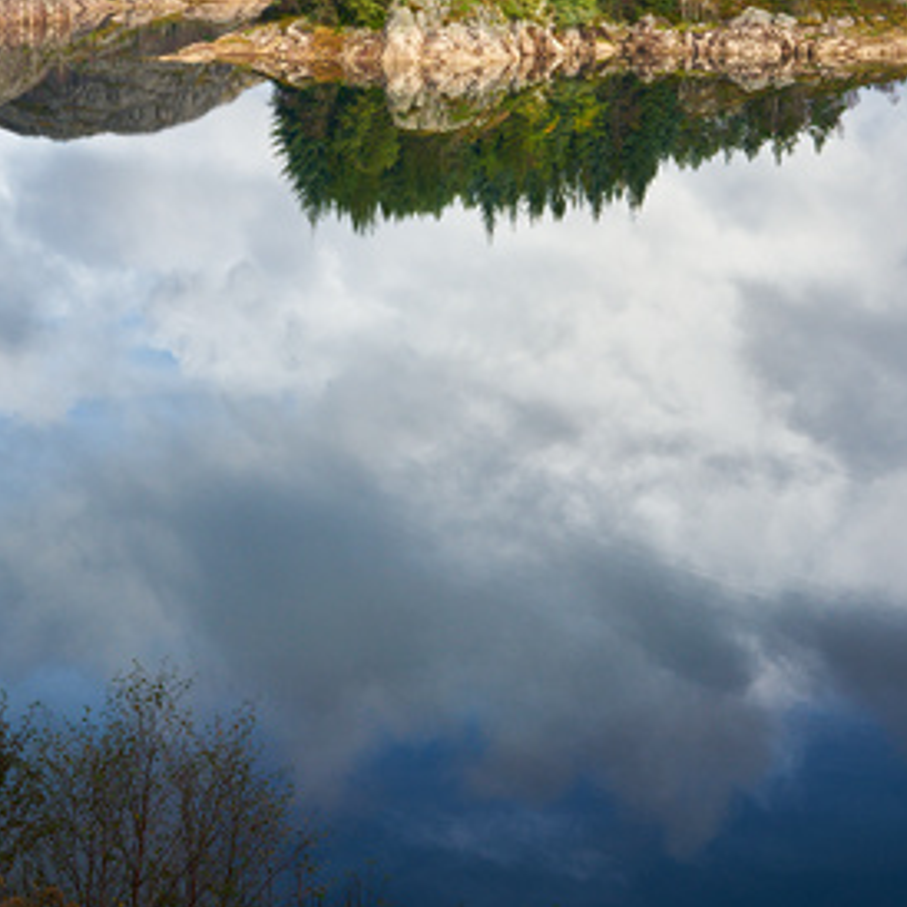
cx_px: 404
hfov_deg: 22.8
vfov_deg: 22.5
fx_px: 2253
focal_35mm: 76
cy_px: 207
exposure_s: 1/640
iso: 200
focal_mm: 35
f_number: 8
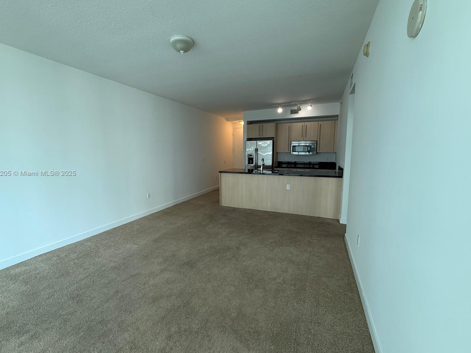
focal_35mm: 15
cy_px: 174
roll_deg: +0.0
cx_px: 227
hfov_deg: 98.1
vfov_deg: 81.7
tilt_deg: -6.6
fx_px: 204
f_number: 2.2
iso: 200
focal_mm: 2.22
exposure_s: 1/99
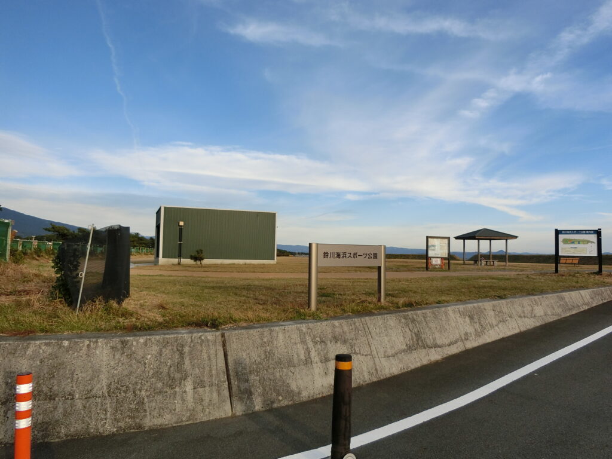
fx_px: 442
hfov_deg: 69.4
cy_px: 230
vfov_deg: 54.9
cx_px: 306
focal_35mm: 25
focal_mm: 4.5
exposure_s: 1/640
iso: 80
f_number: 3.5
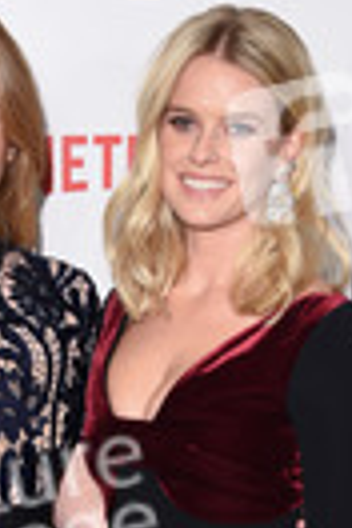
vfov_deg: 14.0
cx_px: 70
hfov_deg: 9.8
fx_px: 2039
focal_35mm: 139
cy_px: 732
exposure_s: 1/320
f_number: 5.6
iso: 640
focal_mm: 46
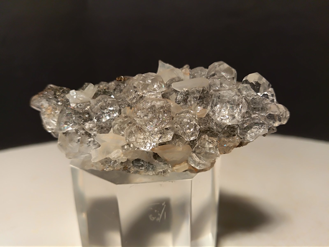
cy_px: 124
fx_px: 247
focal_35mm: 26
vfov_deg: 53.1
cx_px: 164
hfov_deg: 67.3
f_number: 2
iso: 107
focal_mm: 3.54
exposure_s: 1/50
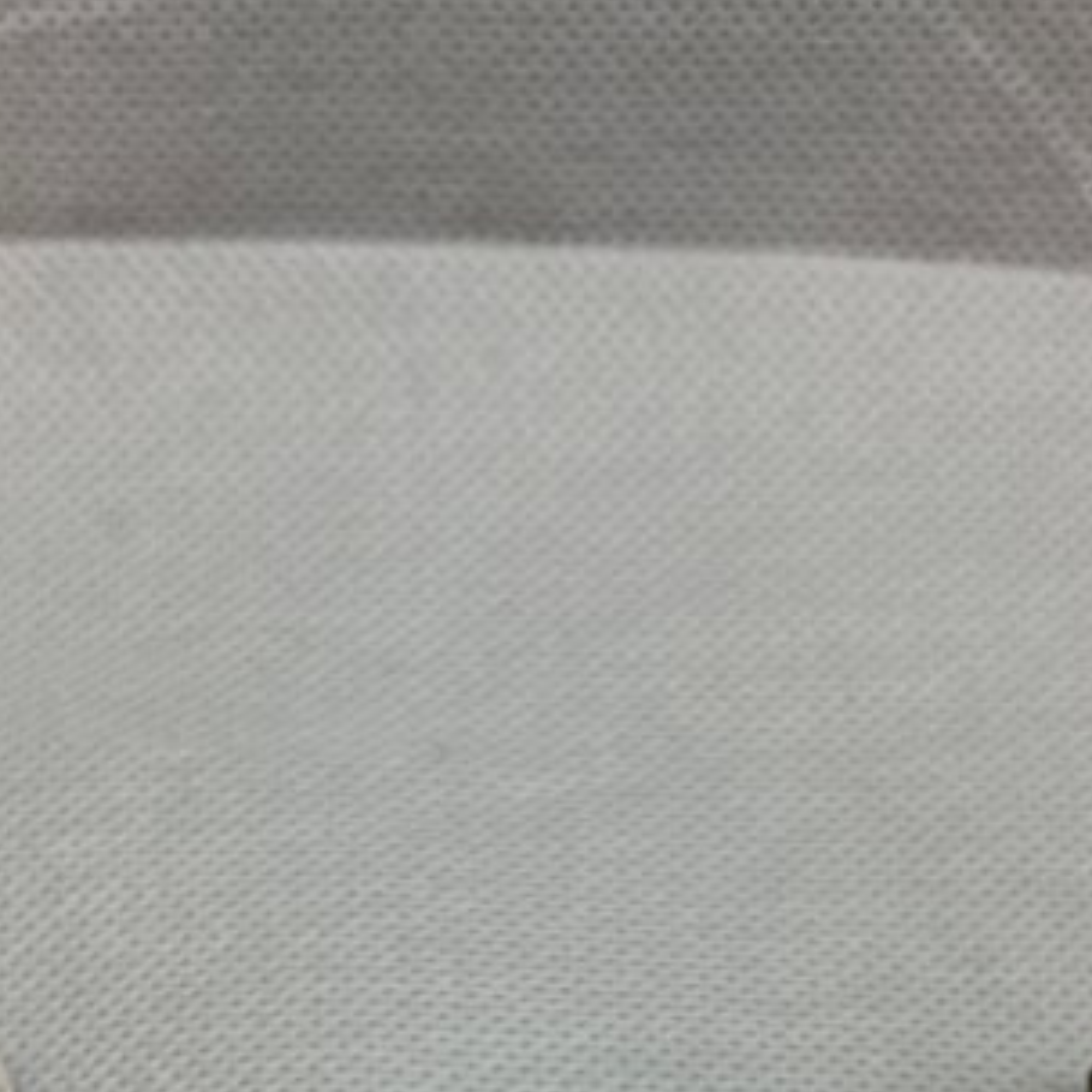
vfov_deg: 17.3
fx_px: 3248
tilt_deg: -53.3
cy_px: 1604
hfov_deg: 19.1
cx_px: 526
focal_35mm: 91
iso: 80
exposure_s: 1/50
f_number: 1.6
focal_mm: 5.96
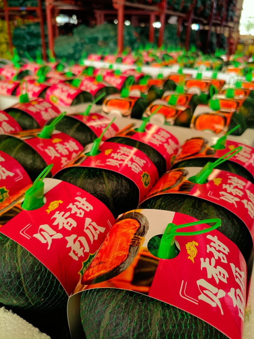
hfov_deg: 53.1
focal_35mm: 26
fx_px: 254
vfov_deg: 67.3
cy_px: 170
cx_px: 127
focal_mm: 4.95
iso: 340
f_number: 1.59
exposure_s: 1/101
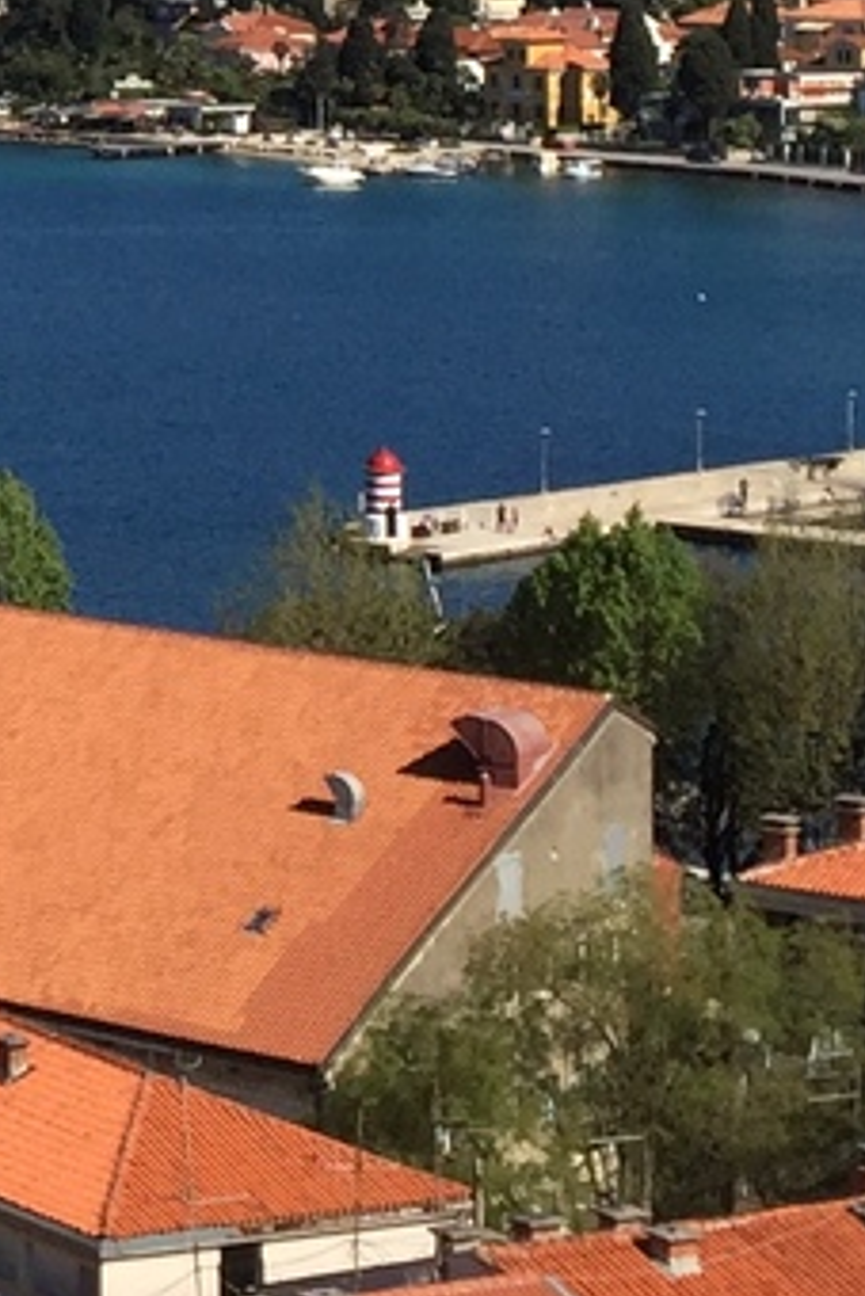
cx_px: -1029
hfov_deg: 8.9
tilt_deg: -0.2
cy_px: -130
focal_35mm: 142
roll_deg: +0.7
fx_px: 5112
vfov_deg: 14.1
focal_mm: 4.15
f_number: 2.2
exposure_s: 1/3049
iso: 32
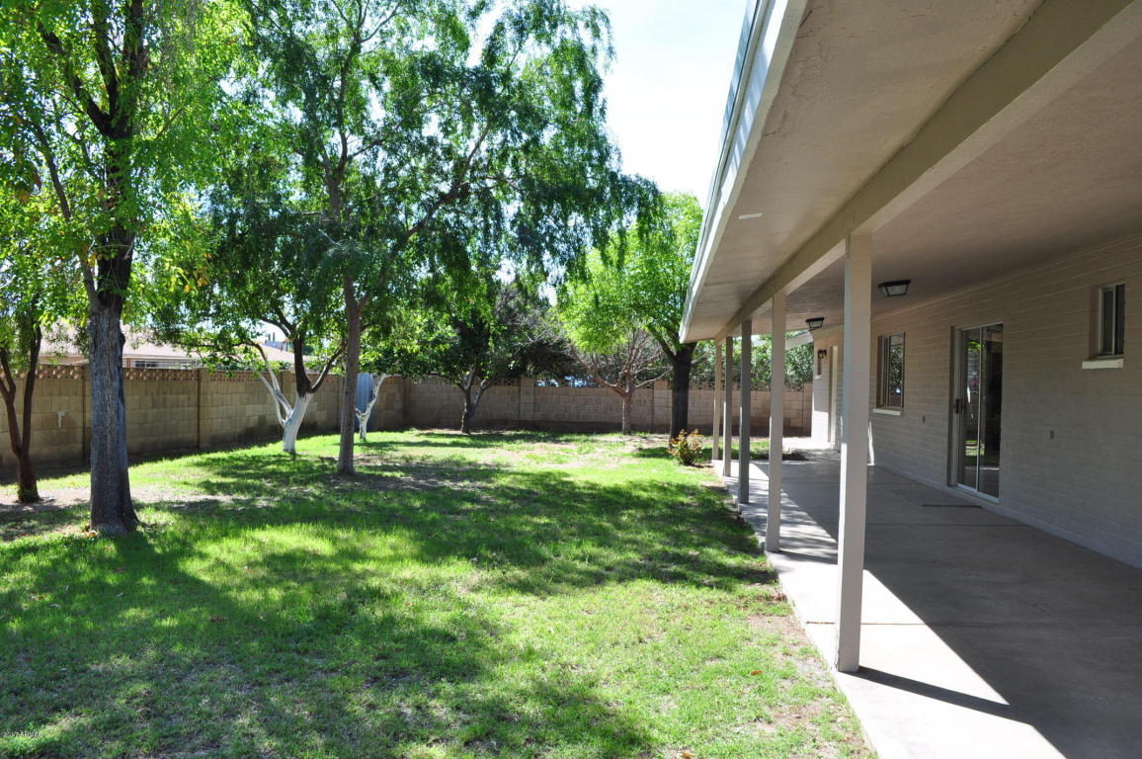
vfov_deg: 47.8
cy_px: 380
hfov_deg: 67.4
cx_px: 571
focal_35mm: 27
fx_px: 856
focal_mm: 18
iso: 200
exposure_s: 1/100
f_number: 11
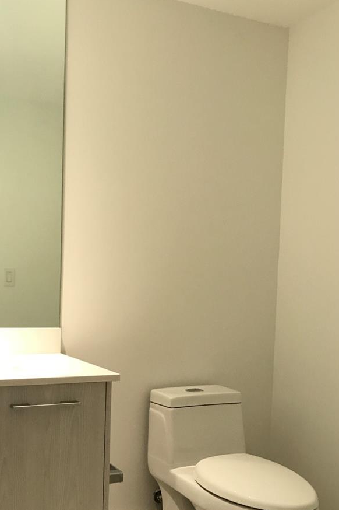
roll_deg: -1.2
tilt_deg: -2.4
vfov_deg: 48.0
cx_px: 103
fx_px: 565
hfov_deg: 33.0
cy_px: 318
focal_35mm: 40
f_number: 1.8
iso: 50
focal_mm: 3.99
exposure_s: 1/15
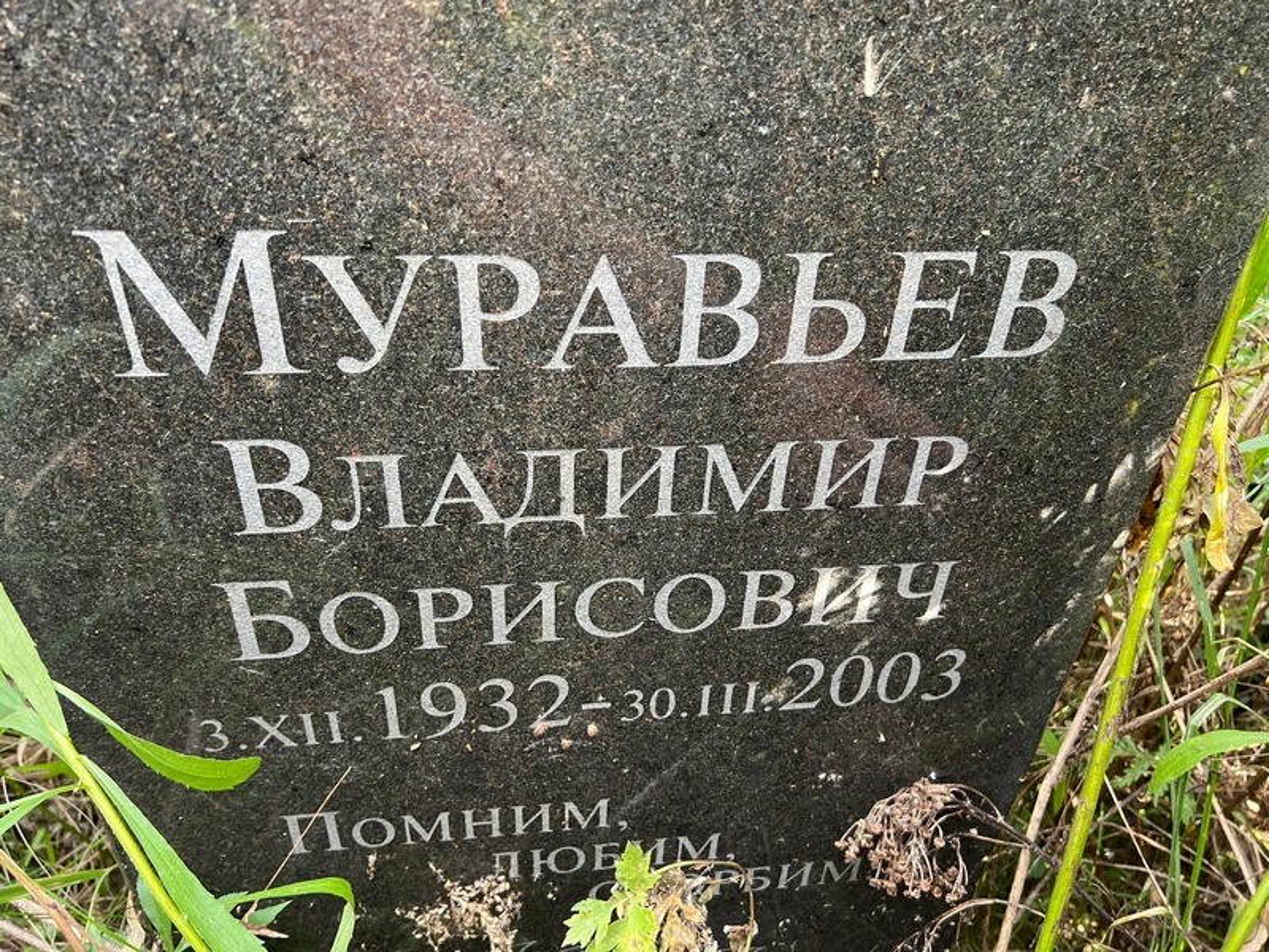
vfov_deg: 53.1
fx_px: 953
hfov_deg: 67.3
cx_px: 634
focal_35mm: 26
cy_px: 476
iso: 100
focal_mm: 5.7
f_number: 1.5
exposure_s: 1/121
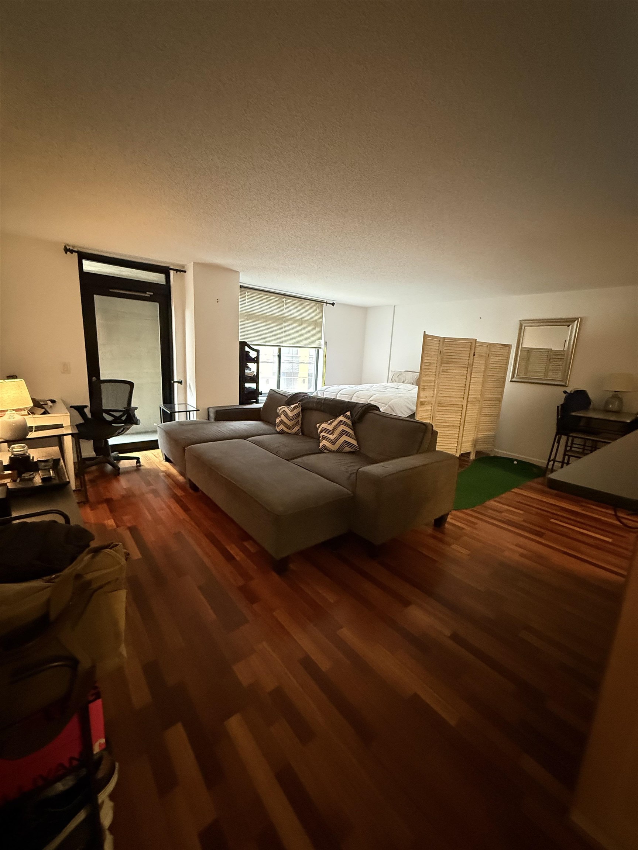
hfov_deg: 85.7
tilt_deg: -10.7
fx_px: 344
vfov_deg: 102.1
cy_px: 425
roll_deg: -3.3
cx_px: 319
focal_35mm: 14
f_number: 2.2
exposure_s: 1/60
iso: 800
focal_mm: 2.22
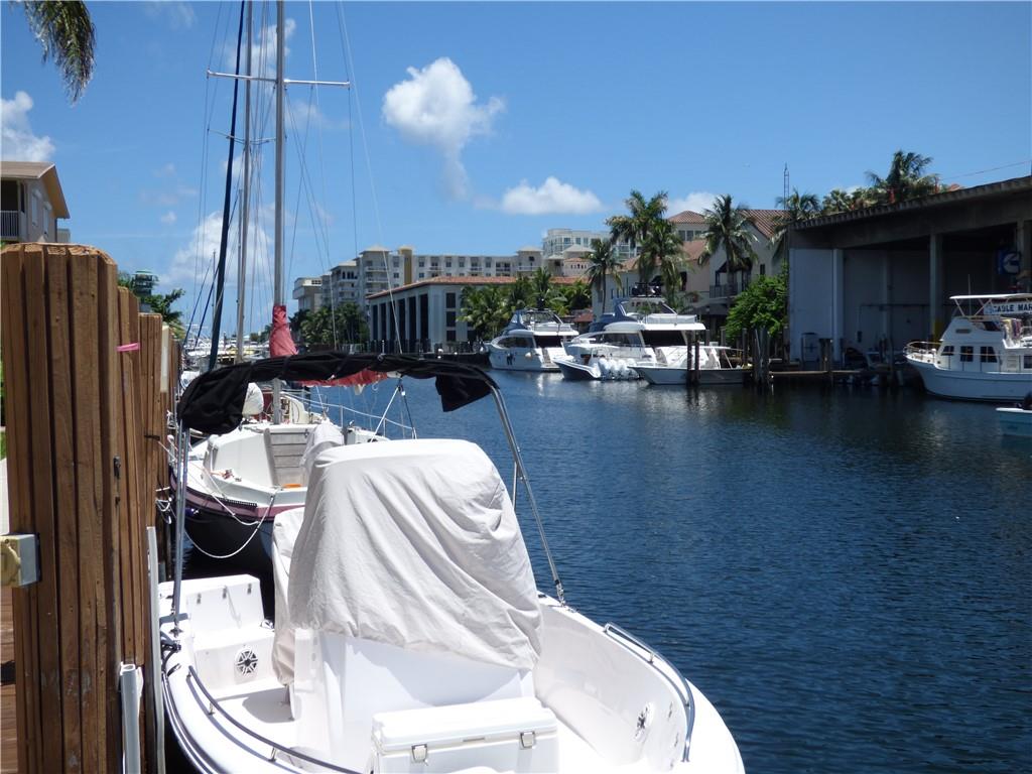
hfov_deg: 45.8
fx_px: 1222
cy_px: 387
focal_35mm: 41
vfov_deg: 35.1
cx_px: 516
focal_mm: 7.37
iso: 100
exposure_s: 1/1300
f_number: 3.6
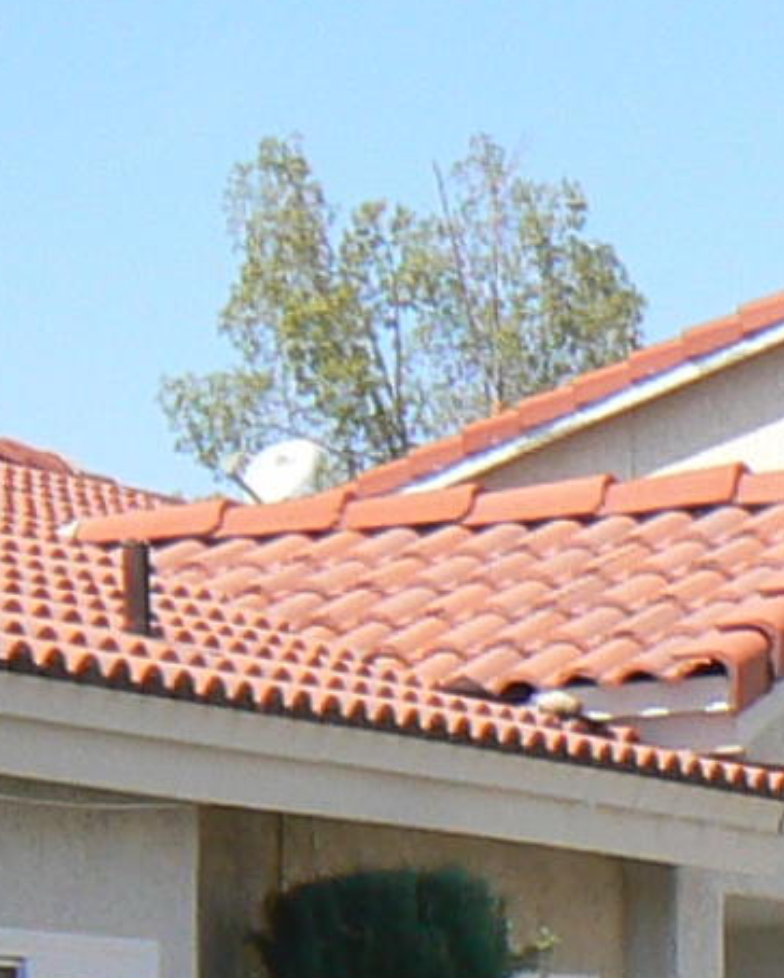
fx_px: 6720
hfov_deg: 6.5
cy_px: 1049
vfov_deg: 8.3
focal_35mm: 232
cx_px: -592
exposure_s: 1/400
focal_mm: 6
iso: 80
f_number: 5.6
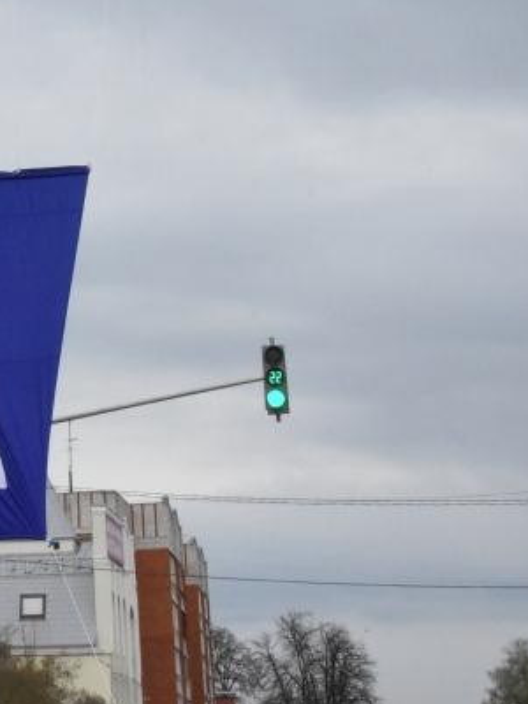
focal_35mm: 107
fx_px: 2181
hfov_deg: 13.3
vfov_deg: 18.2
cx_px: -157
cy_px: 190
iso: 5000
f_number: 22
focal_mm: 29
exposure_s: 1/2000
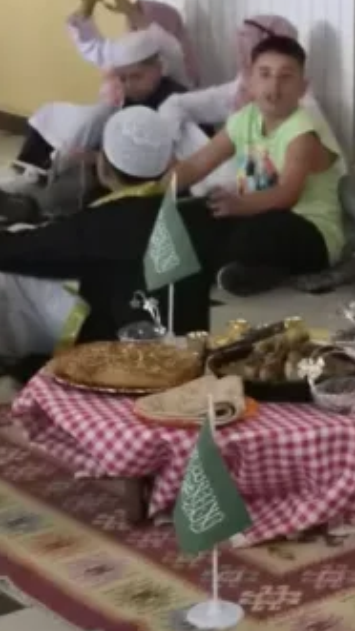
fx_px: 1624
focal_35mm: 97
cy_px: 183
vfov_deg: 21.9
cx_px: 435
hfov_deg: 12.2
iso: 2000
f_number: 1.8
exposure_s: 1/100
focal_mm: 5.4
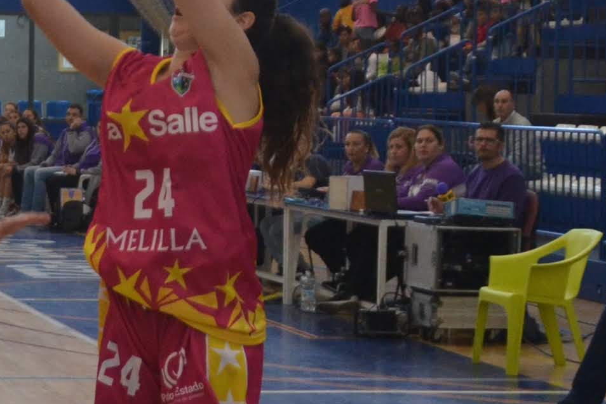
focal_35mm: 136
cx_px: -310
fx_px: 2286
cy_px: 90
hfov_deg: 14.1
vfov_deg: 10.1
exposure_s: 1/500
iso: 1100
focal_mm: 25
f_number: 3.8
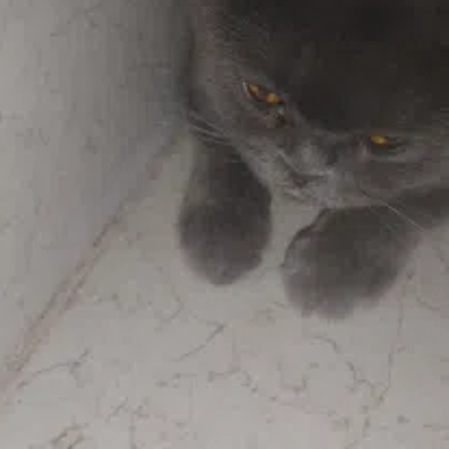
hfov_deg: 40.4
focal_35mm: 41
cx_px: 297
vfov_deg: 40.4
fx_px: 602
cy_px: 145
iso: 444
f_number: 1.75
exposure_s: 1/33.3
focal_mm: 5.25
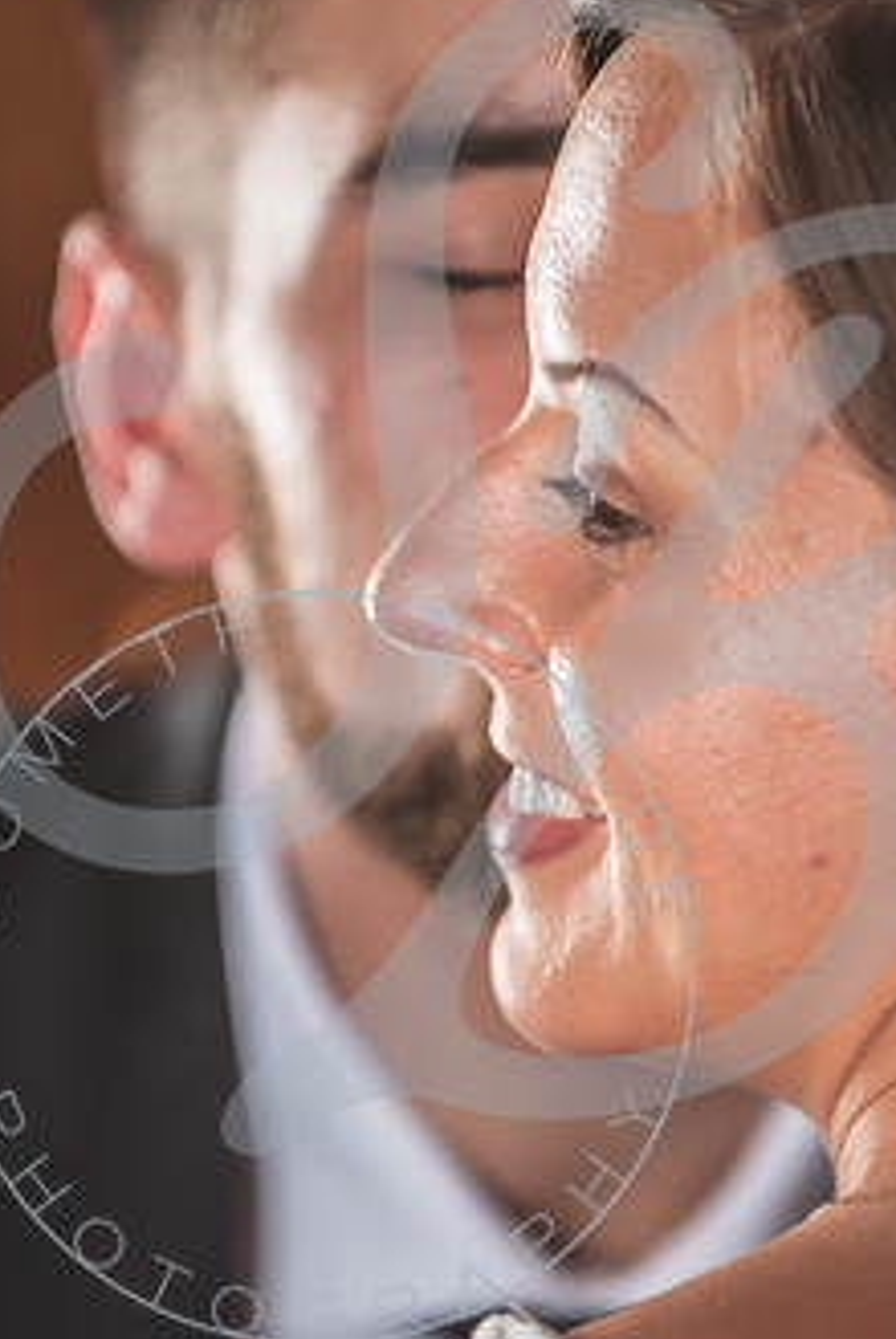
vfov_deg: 8.4
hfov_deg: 5.6
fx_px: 9164
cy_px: 659
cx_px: 501
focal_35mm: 246
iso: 100
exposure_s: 1/250
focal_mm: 180
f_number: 2.8
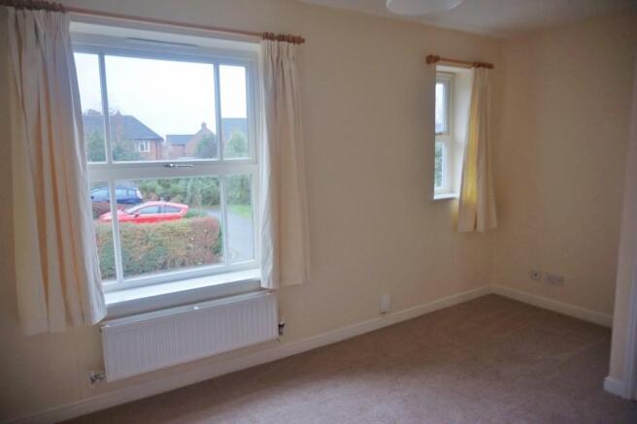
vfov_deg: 53.1
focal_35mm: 24
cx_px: 318
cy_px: 212
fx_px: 425
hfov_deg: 73.8
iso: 400
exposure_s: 1/13
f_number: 3.5
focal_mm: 16
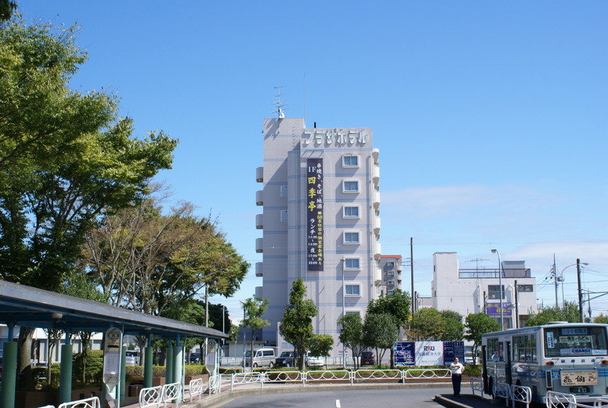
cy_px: 204
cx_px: 304
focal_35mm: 45
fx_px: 761
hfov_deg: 43.5
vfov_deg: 30.0
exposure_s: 1/320
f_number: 9
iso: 100
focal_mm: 30
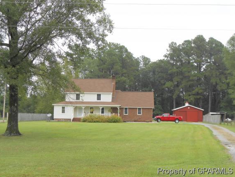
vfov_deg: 32.2
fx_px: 306
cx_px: 119
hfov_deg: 42.1
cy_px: 90
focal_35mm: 45
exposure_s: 1/160
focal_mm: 7.8
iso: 80
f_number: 4.5
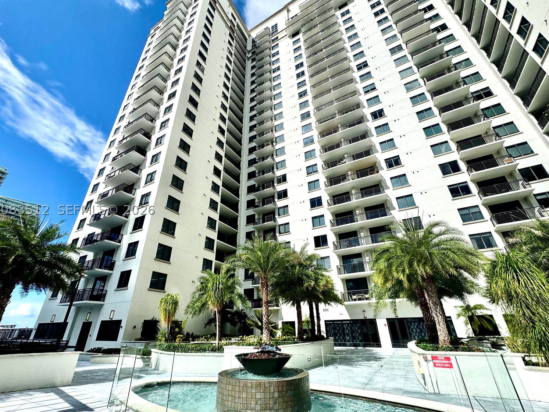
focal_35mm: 15
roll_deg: +0.8
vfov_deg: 81.7
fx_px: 238
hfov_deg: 98.1
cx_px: 267
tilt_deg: +27.4
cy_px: 210
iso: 50
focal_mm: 2.22
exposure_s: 1/3247
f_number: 2.2
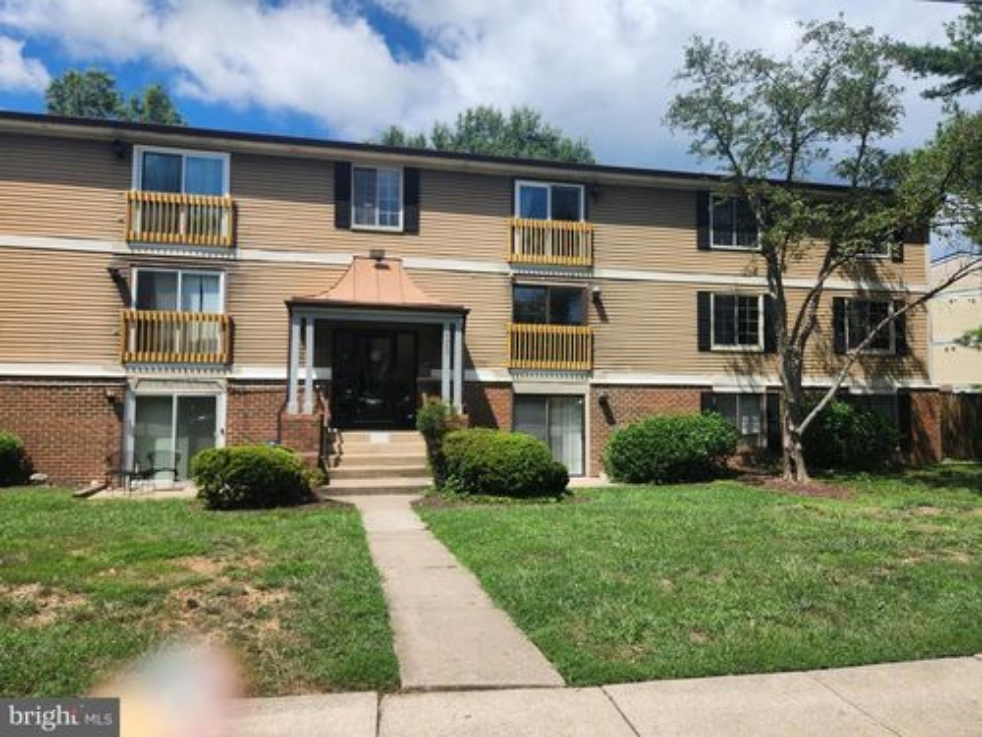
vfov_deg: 58.9
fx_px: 652
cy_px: 368
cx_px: 491
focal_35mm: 23
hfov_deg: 73.9
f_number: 1.8
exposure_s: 1/2016
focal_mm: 5.4
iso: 20
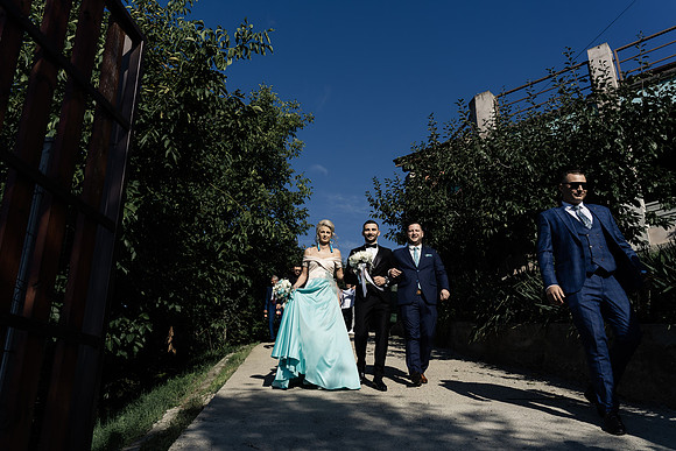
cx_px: 338
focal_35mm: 28
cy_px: 226
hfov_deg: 65.5
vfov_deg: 46.4
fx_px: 526
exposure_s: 1/500
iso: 100
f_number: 7.1
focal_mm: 28
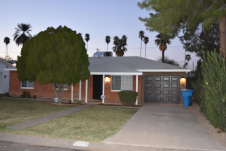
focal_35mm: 36
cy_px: 76
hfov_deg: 53.1
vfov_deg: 36.9
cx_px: 113
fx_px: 226
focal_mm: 24
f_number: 4
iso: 1000
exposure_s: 1/60
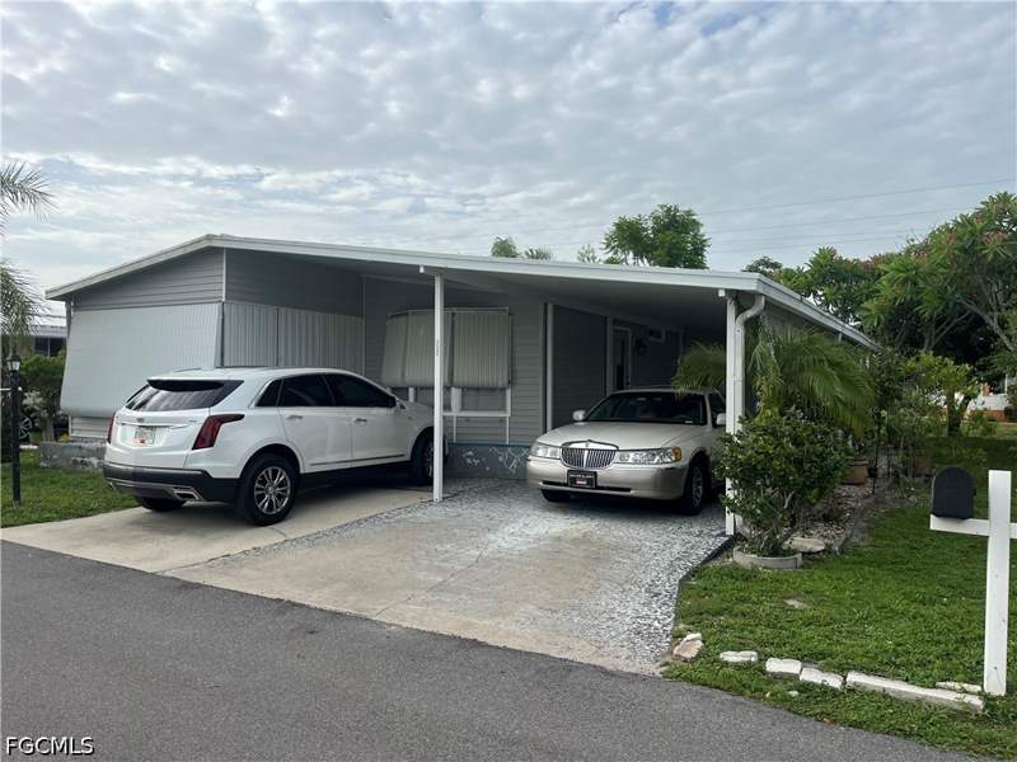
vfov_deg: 53.1
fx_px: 764
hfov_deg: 67.3
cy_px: 381
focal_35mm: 26
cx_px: 508
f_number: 1.6
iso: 50
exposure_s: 1/2632
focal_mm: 5.1
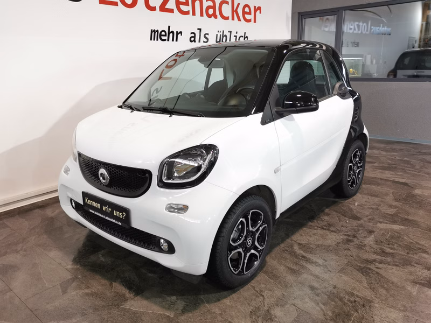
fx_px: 349
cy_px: 162
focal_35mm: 28
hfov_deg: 63.4
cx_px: 216
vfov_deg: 49.7
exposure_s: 1/50
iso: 125
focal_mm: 5.58
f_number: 1.8
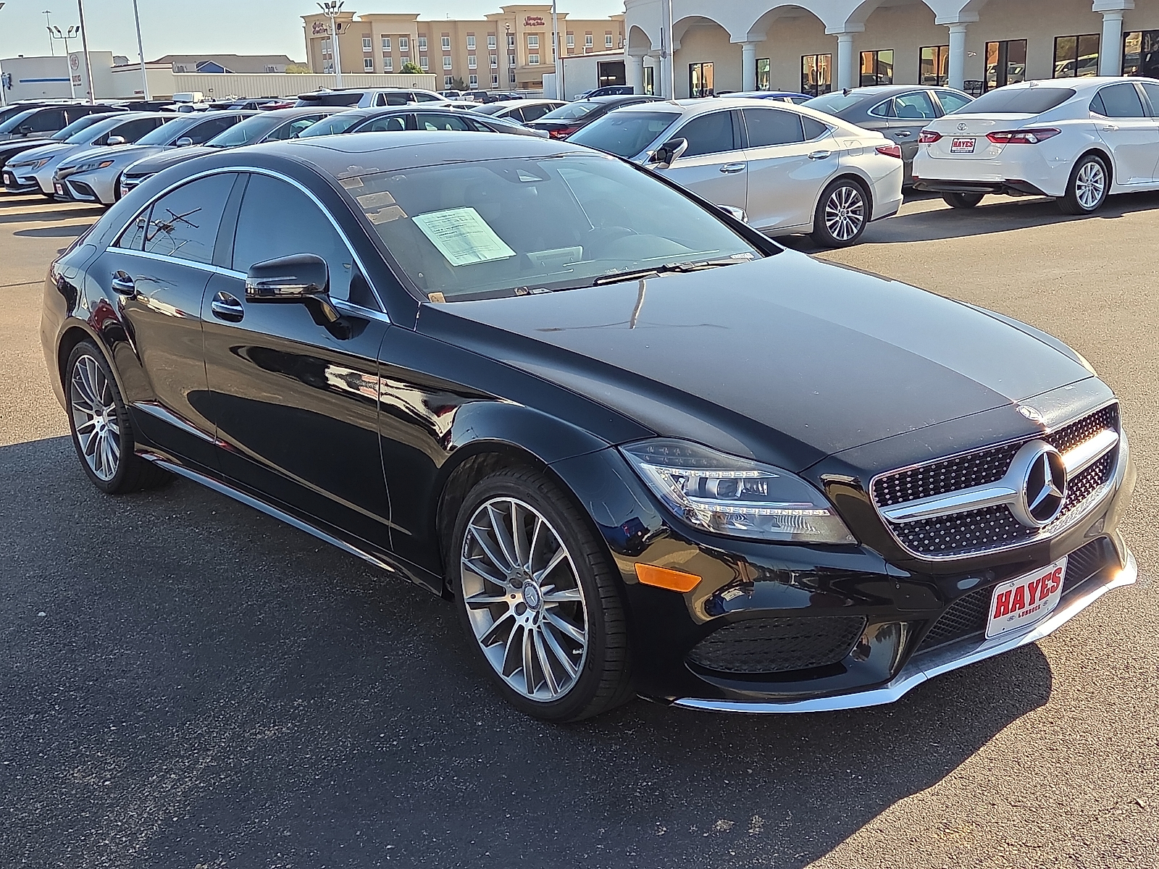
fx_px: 1306
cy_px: 434
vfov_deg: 36.8
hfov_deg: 47.9
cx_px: 580
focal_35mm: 39
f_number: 1.8
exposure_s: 1/667
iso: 25
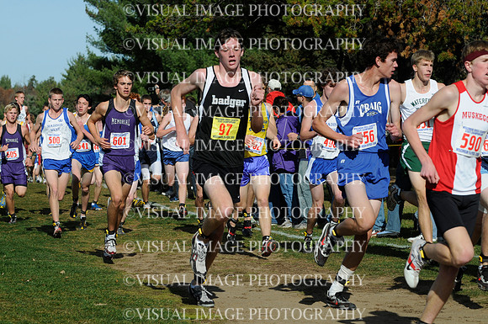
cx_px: 244
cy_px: 162
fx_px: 2071
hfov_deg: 13.4
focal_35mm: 153
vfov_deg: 8.9
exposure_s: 1/1000
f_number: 5.6
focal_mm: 102
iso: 200
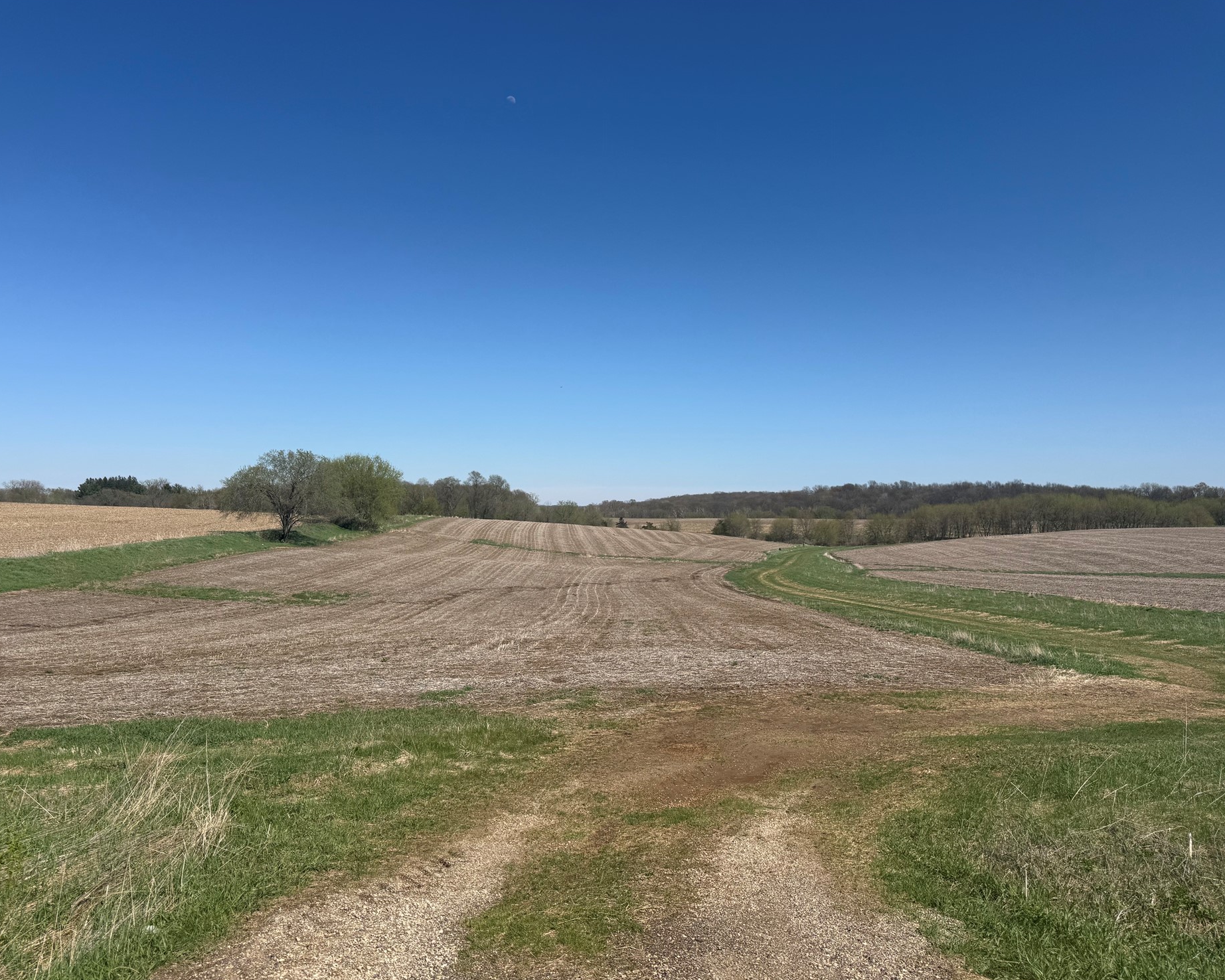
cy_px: 501
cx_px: 597
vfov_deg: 54.9
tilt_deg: +0.0
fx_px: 943
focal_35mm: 26
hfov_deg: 66.0
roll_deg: -0.9
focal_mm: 6.76
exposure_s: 1/7353
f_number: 1.78
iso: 80
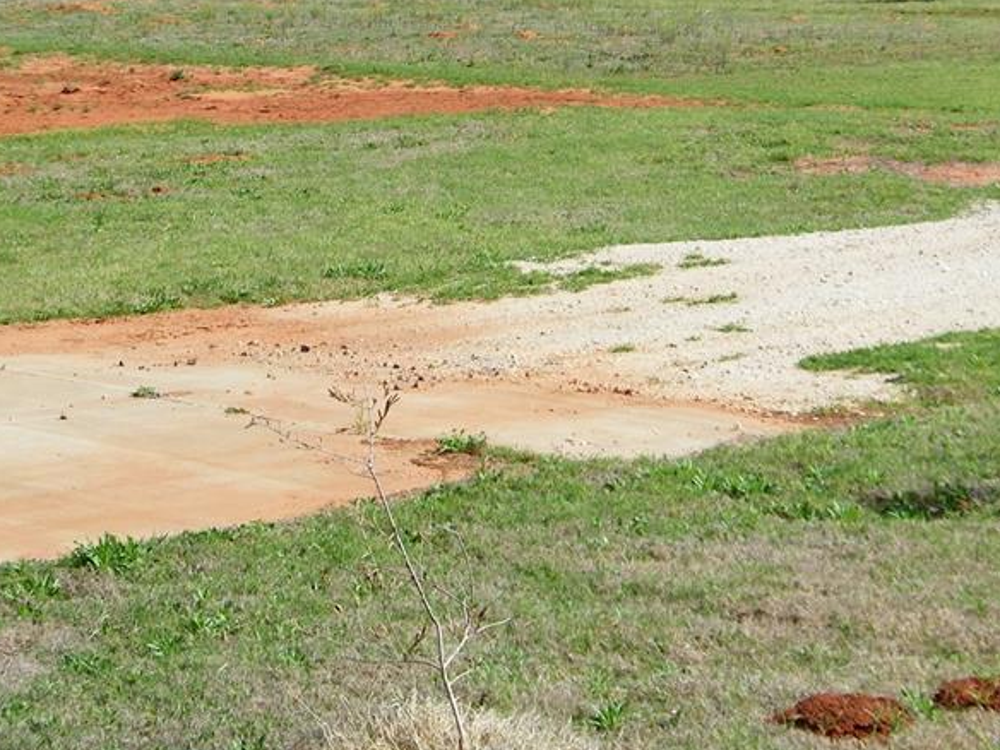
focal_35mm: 100
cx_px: 704
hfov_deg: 19.5
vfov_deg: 14.7
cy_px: 106
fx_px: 2889
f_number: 8.2
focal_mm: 10.1
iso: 80
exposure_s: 1/200
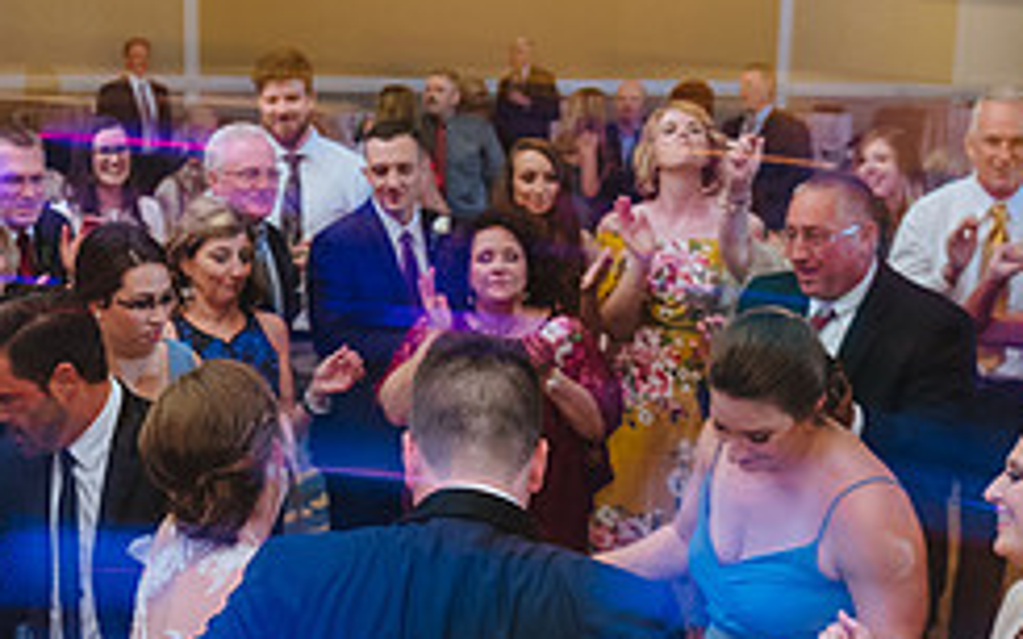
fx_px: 1617
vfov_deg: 22.3
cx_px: 426
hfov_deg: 35.0
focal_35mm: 58
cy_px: 403
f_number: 2.8
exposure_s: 1/50
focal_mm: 24
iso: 1250
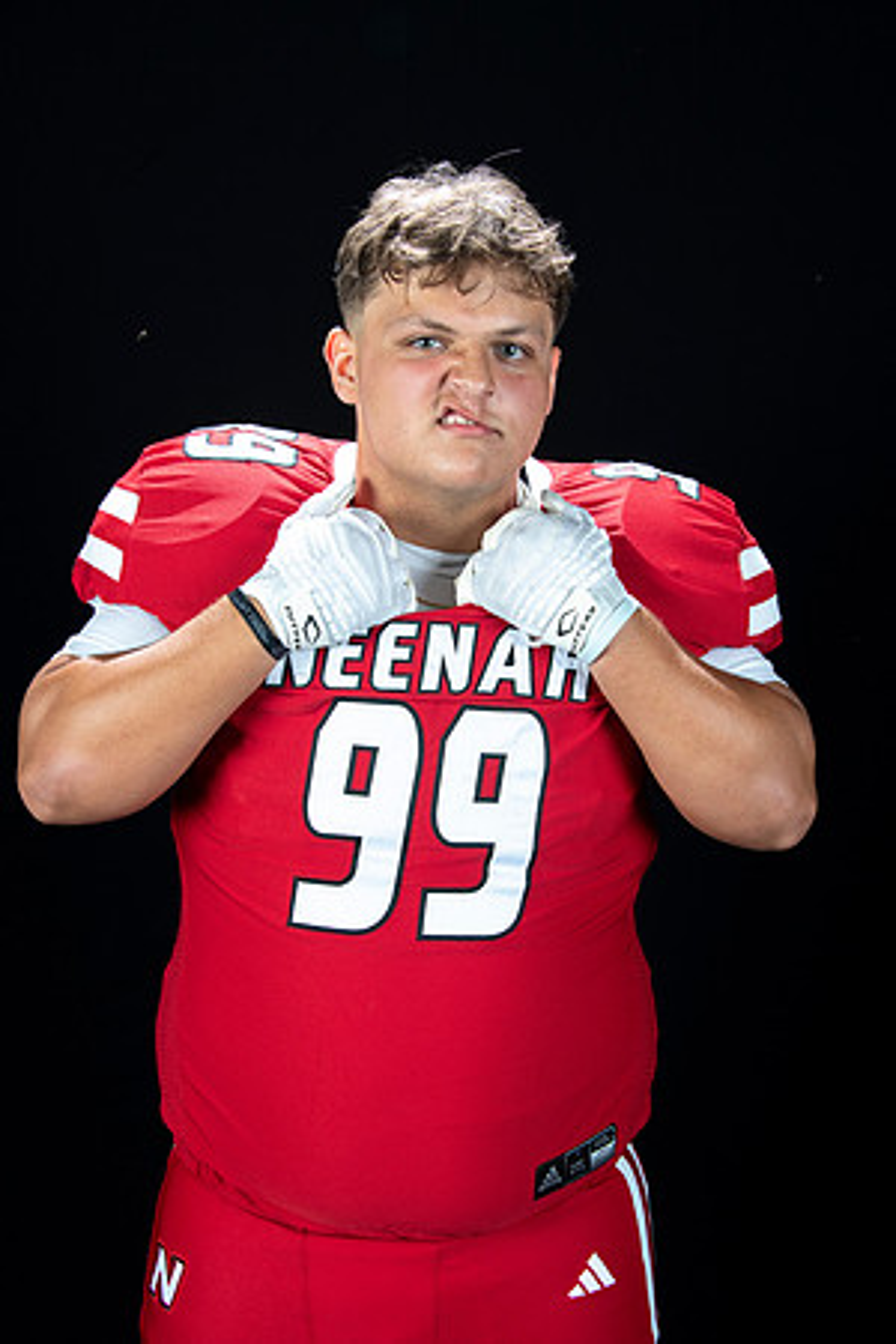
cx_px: 448
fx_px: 2165
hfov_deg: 23.4
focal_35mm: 58
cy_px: 672
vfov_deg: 34.5
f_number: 9
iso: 320
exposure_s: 1/160
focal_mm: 58
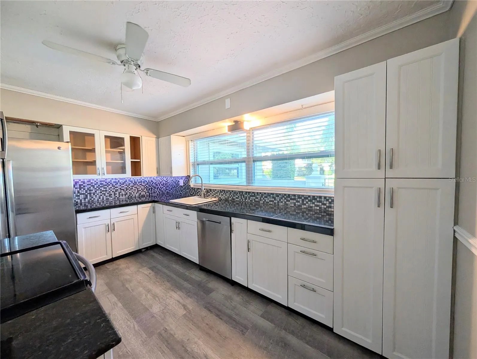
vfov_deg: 94.6
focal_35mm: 12
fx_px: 166
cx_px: 238
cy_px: 180
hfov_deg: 110.5
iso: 105
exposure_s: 1/120
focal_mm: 2.02
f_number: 1.7
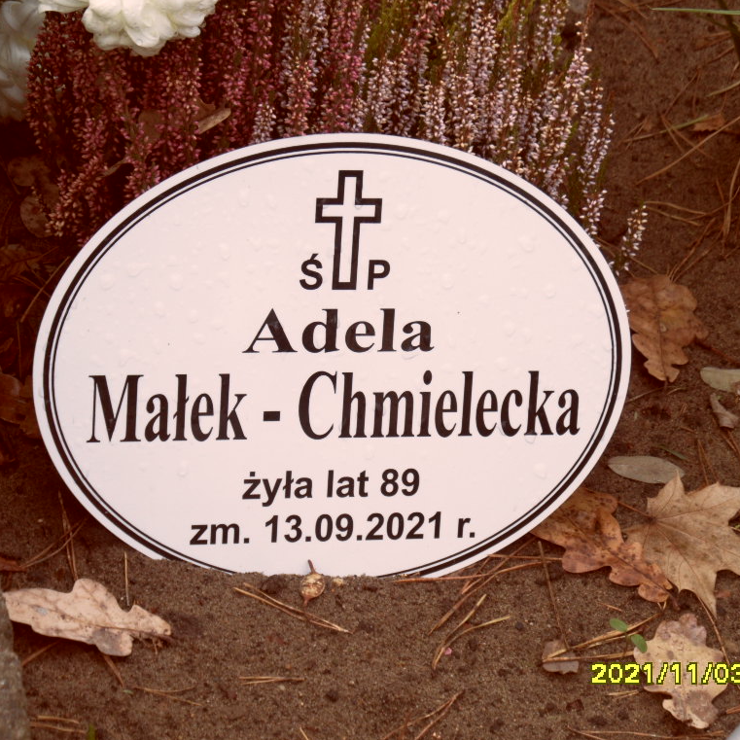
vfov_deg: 14.7
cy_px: 371
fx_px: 2878
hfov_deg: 14.6
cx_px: 292
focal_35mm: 119
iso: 100
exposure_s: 1/125
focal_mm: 16.3
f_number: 4.4
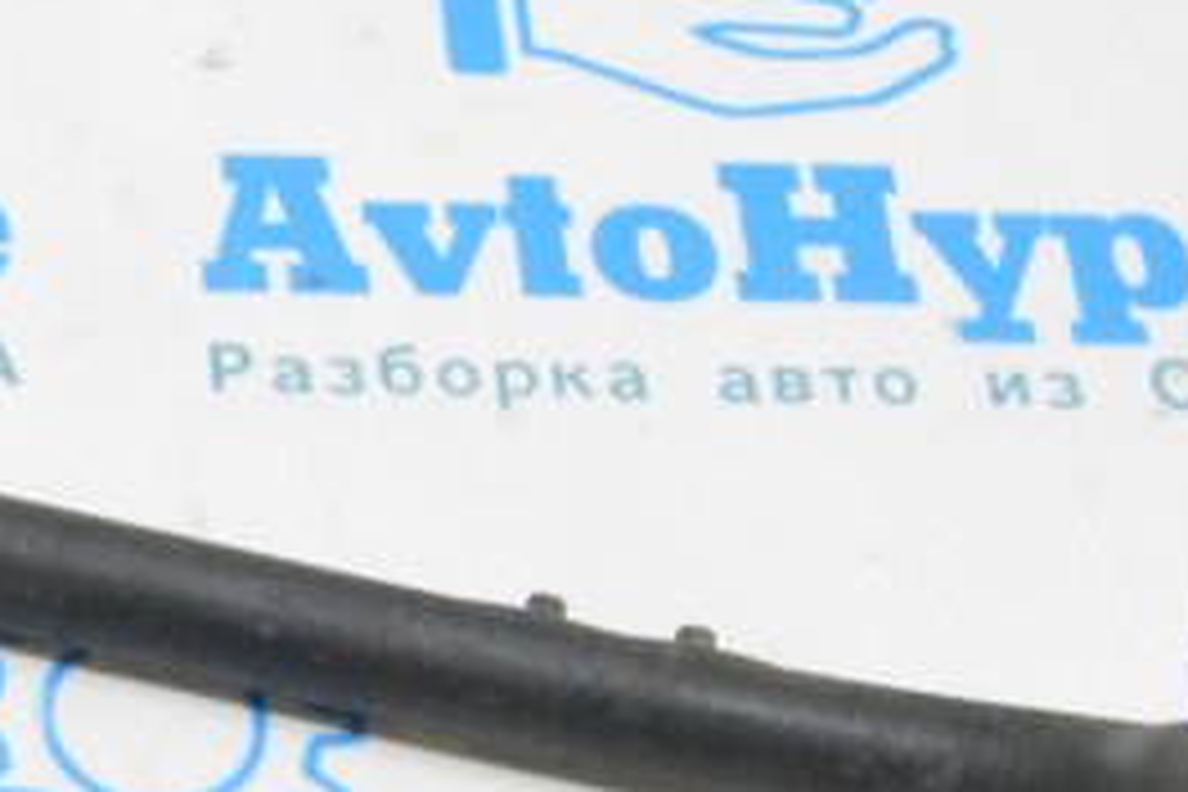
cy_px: 610
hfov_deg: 12.9
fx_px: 4983
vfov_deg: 9.1
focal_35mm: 151
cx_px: -585
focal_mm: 26
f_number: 20
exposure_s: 1/15
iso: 6400
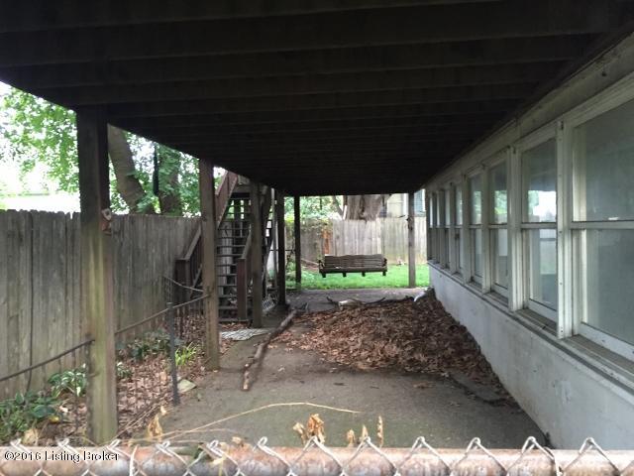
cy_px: 238
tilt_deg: +0.2
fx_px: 531
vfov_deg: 48.2
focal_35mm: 29
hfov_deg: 61.7
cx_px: 317
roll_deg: +1.3
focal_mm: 4.15
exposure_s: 1/24
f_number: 2.2
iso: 250
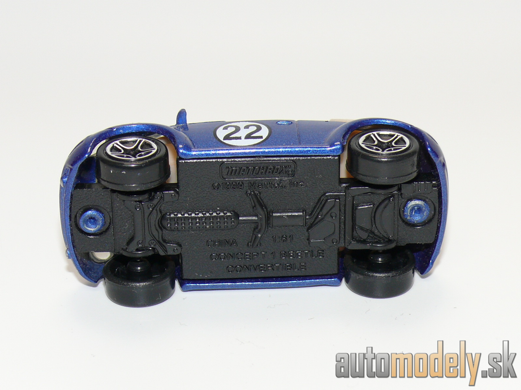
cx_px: 260
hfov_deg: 17.6
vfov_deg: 13.2
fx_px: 1686
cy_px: 195
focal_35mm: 112
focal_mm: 14.2
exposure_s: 1/30
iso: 100
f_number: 4
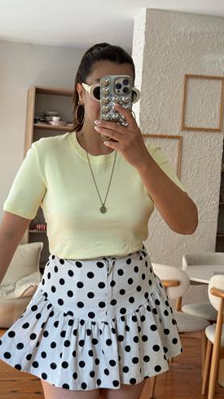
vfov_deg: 36.6
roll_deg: -2.7
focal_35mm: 57
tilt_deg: -19.9
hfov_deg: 21.1
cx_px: 96
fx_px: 602
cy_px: 204
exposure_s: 1/100
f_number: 1.78
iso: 80
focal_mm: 6.76
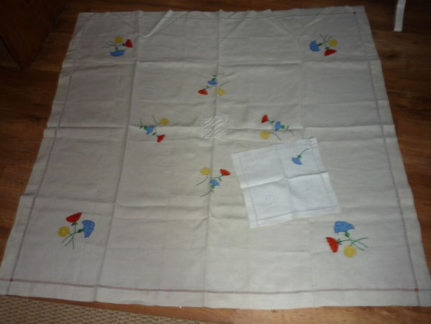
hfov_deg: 55.4
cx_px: 216
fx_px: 411
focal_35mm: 33
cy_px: 162
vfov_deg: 42.9
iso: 100
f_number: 2.8
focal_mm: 5.5
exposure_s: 1/30
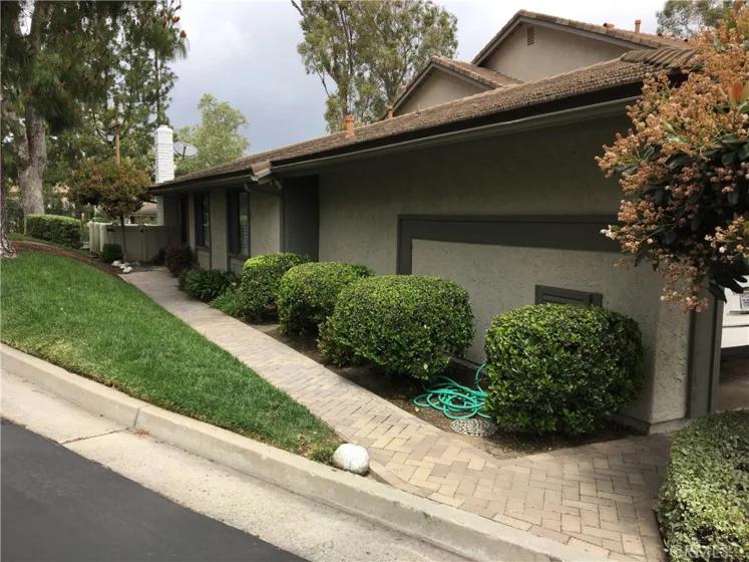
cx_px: 374
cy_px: 281
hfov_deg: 61.7
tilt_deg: -5.9
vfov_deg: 48.2
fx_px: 627
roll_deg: -1.6
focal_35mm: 29
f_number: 2.2
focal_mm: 4.15
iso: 25
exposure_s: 1/962
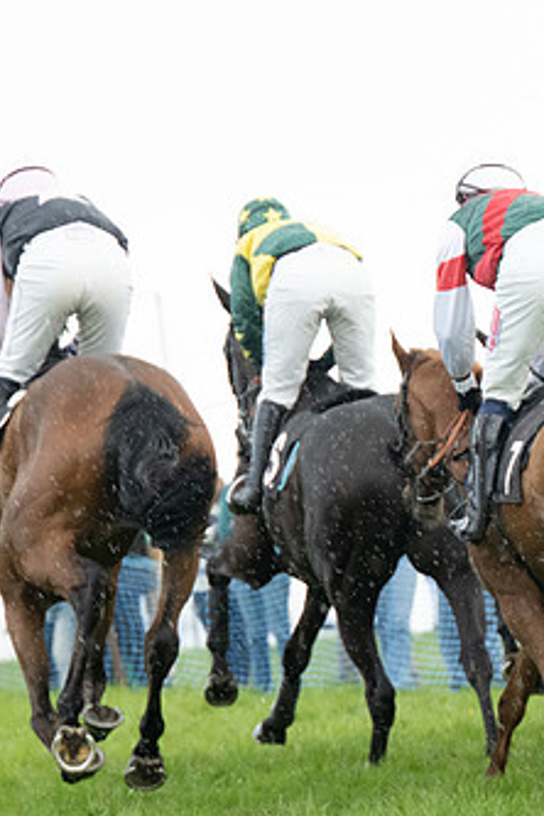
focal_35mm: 326
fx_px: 7389
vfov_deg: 6.3
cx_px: 564
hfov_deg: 4.2
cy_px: 451
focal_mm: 125
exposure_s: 1/640
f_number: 4
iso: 2000
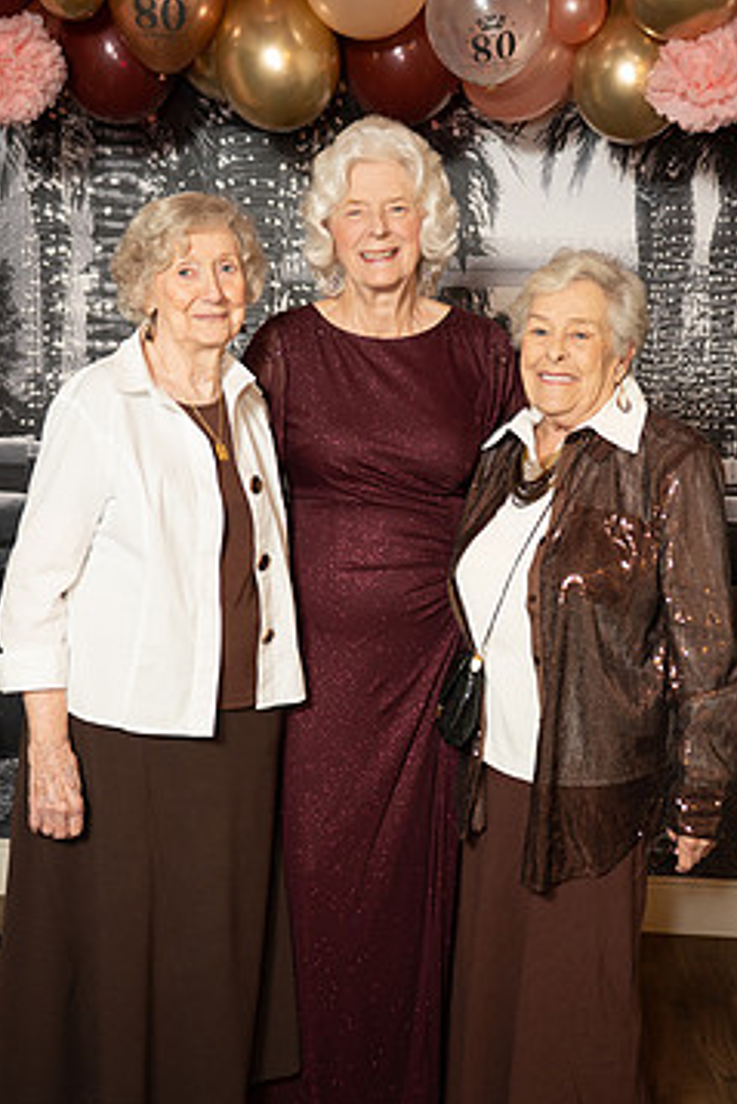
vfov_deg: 41.8
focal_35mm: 47
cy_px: 620
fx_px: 1442
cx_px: 333
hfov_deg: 28.7
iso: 1000
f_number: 2.8
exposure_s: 1/160
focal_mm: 37.4
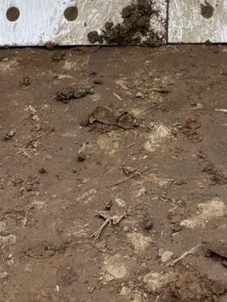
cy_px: -394
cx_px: 188
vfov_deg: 12.7
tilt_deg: +0.9
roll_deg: +2.1
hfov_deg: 11.9
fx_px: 1084
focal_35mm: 124
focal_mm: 6.76
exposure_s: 1/5319
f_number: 1.78
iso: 80
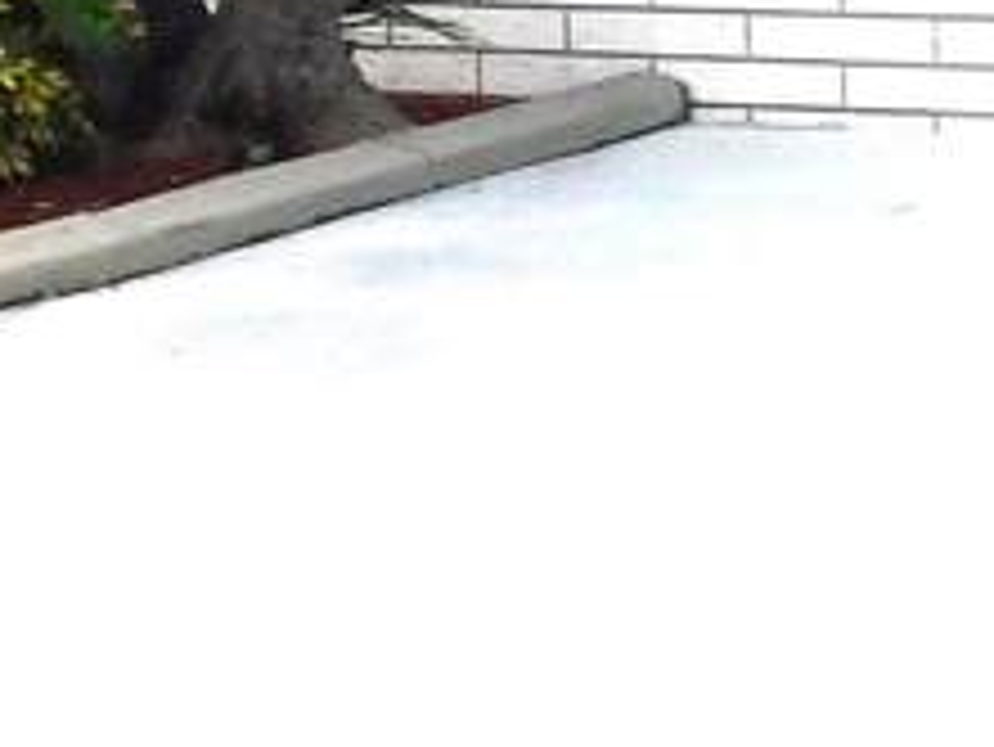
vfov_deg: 8.4
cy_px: -274
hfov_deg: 11.2
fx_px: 4999
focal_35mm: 174
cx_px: 1142
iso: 125
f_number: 3.2
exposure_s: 1/640
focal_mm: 5.3
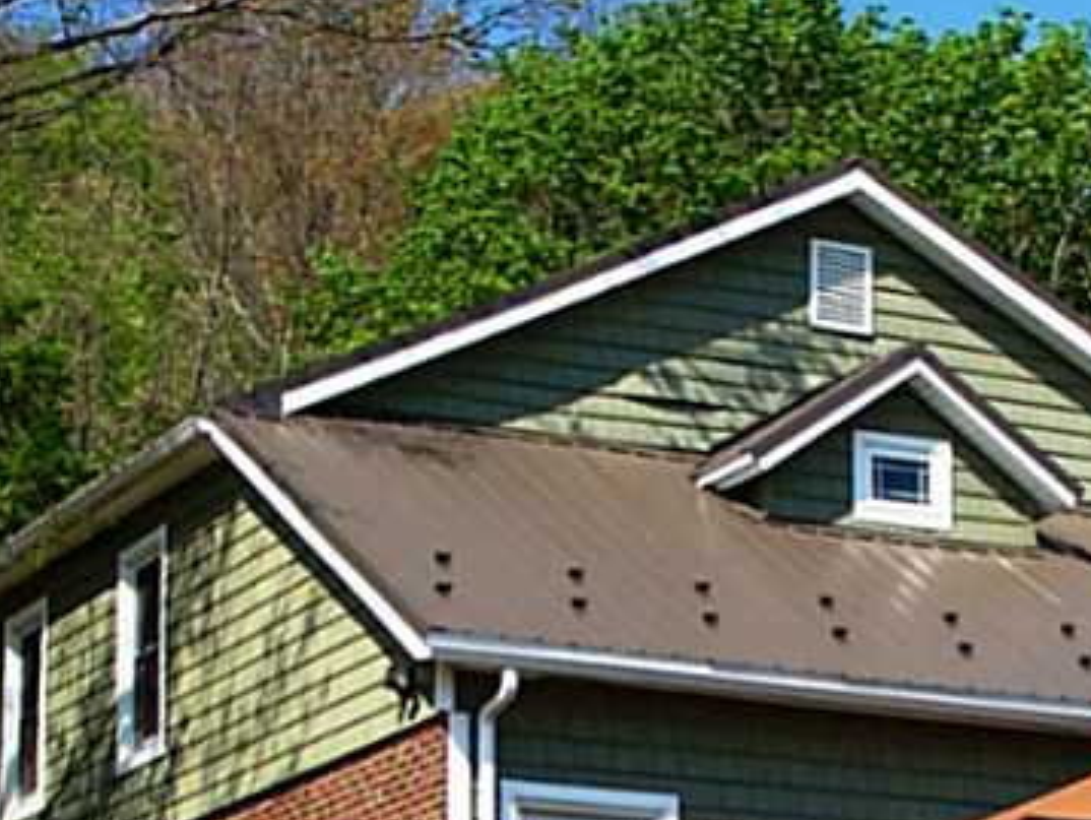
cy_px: 829
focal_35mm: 143
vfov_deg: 10.3
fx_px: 4510
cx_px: 792
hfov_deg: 13.8
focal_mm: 10.7
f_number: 4.5
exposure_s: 1/500
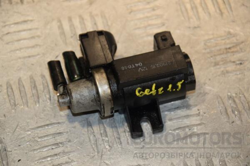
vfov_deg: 8.7
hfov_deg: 13.0
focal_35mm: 158
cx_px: 125
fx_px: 1094
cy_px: 83
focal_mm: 105
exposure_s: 1/200
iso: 800
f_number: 7.1
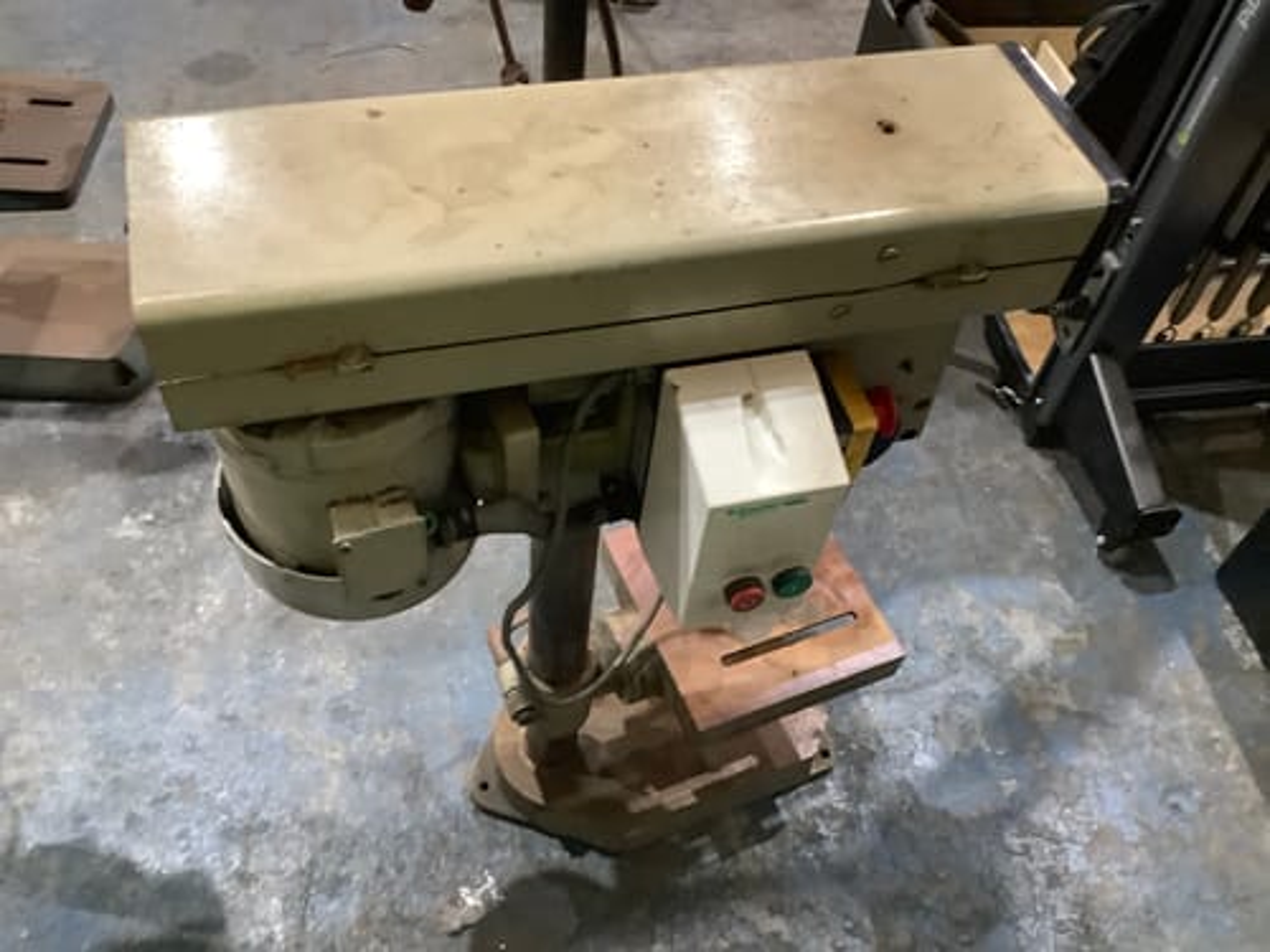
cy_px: 476
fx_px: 1137
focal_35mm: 31
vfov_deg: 45.4
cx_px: 635
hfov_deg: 58.4
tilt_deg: -51.8
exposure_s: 1/33
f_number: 2.4
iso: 320
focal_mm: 3.3
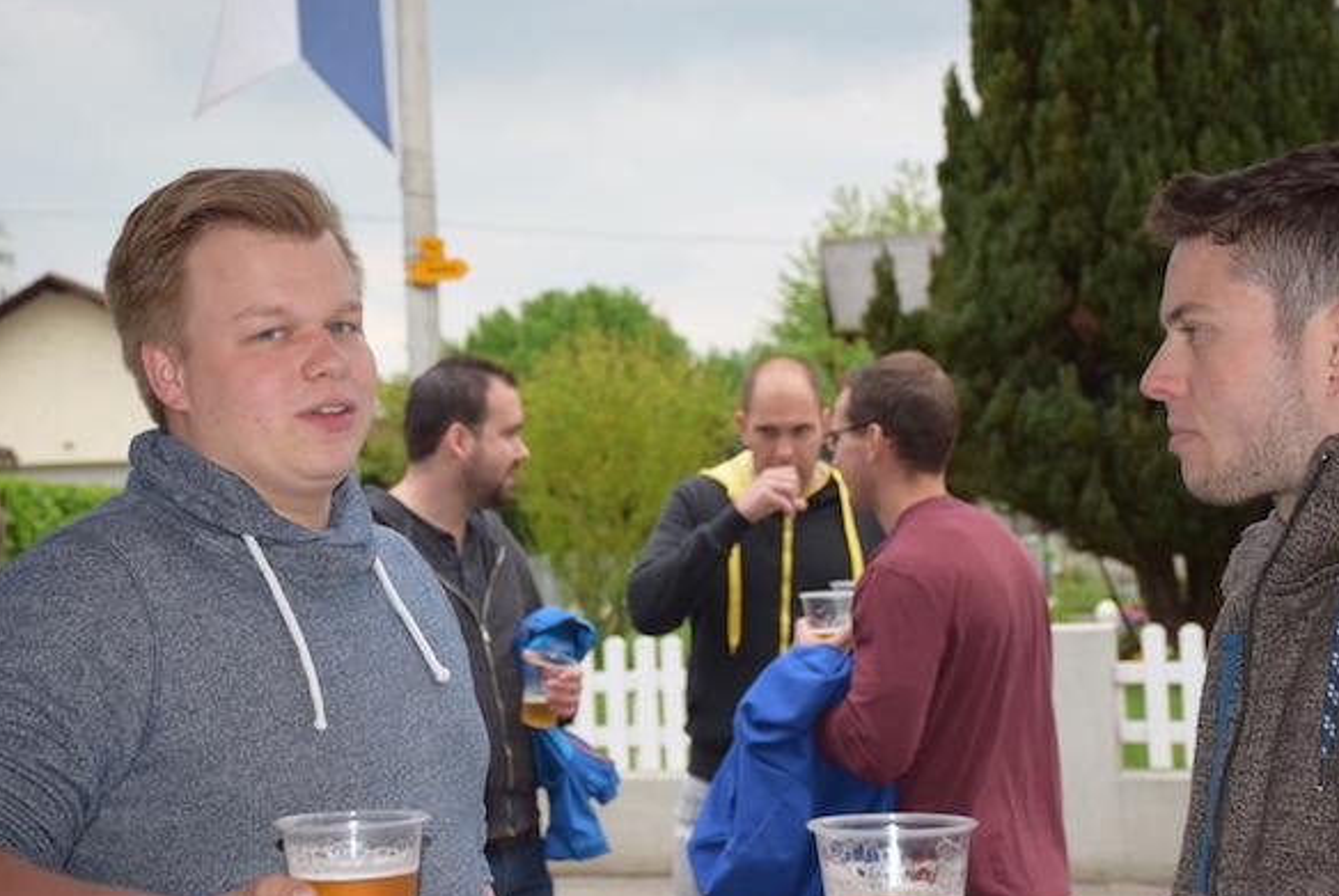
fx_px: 2570
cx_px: 624
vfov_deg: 19.8
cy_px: 465
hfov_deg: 29.2
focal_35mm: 69
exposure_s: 1/125
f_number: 5.6
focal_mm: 42
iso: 250
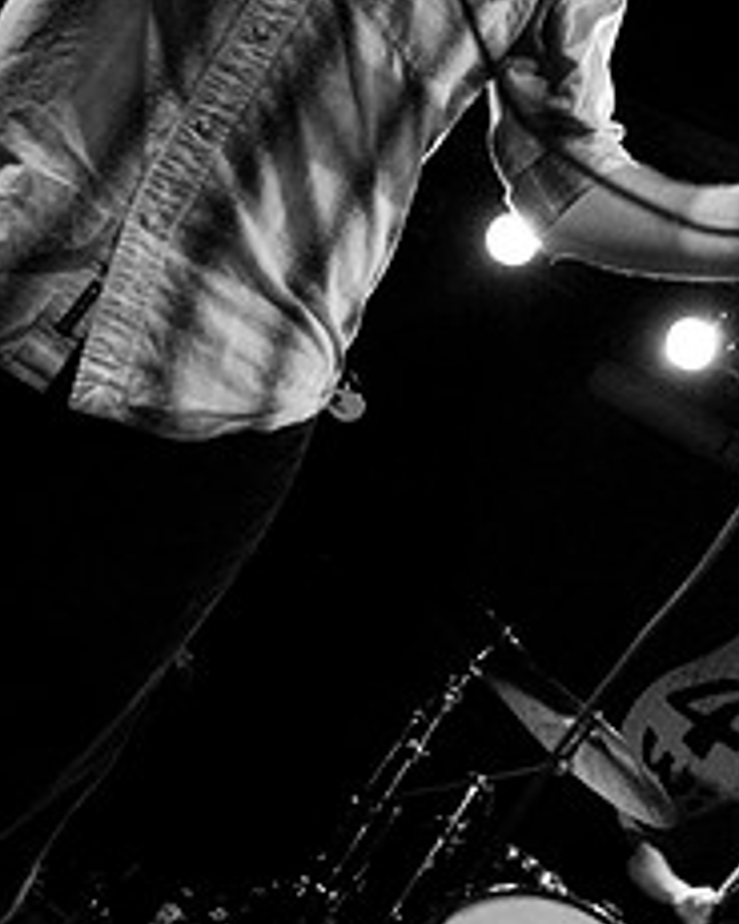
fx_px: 1504
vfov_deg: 32.9
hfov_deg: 27.2
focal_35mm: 55
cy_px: 141
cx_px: 552
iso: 800
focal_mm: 20
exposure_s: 1/80
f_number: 3.2
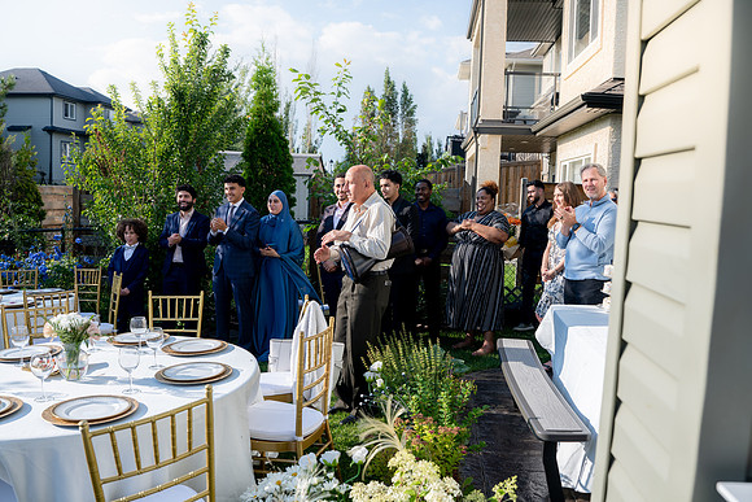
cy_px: 251
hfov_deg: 65.5
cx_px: 376
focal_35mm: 28
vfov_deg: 46.4
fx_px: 585
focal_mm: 28
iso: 100
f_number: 4.5
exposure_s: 1/500
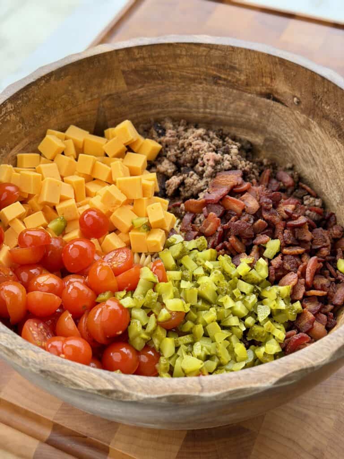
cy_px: 230
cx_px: 172
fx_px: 636
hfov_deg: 30.3
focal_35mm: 48
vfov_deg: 39.7
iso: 80
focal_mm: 6.76
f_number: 1.78
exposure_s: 1/747
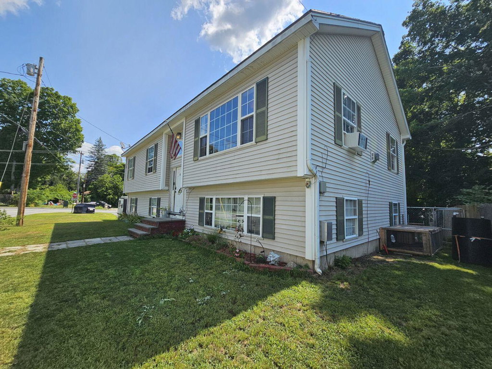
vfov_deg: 89.9
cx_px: 246
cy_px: 184
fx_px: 185
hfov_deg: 106.2
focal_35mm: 13
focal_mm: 2.2
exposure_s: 1/1804
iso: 50
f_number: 2.2
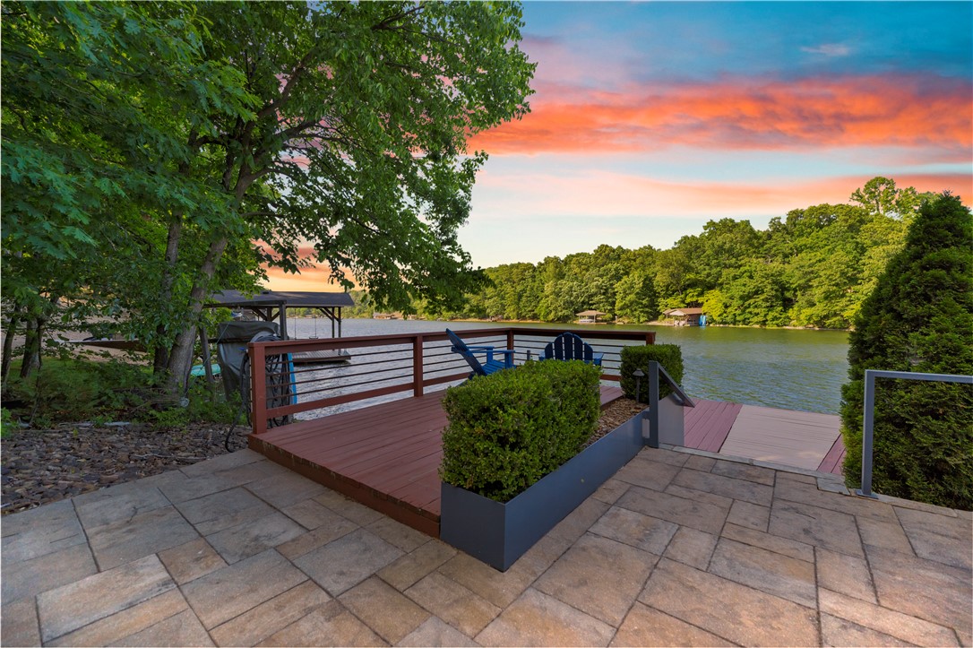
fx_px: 378
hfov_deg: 104.3
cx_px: 486
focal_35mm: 14
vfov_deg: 81.2
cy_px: 324
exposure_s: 1/320
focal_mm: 14
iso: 250
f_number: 2.8
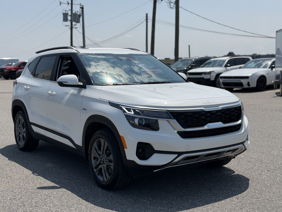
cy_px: 106
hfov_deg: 39.7
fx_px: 391
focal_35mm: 48
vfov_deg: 30.3
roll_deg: +0.7
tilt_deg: -6.1
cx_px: 141
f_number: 1.78
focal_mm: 6.76
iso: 80
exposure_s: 1/9901
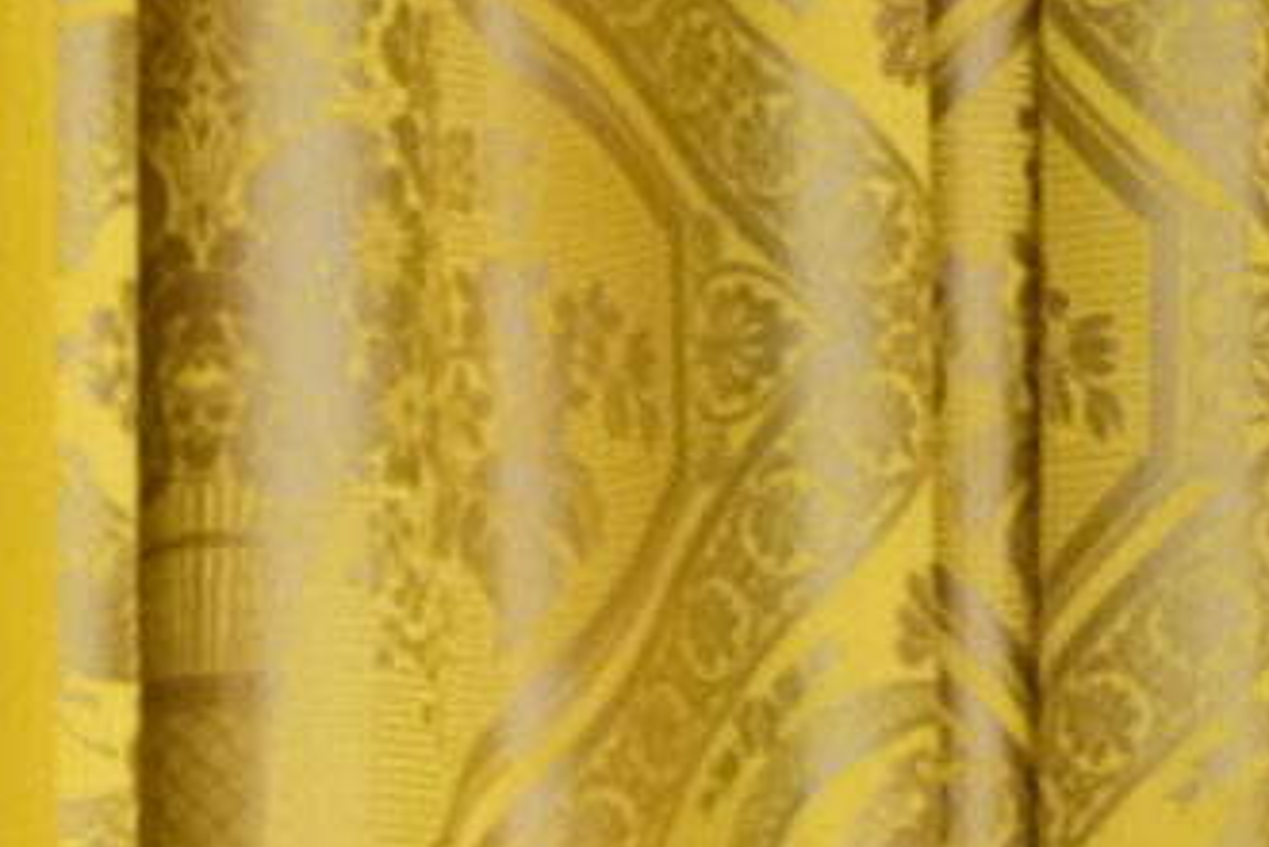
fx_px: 34911
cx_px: -2642
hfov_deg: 2.1
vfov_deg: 1.4
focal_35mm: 990
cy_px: 2991
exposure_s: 1/320
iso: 5000
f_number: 5
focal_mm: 128
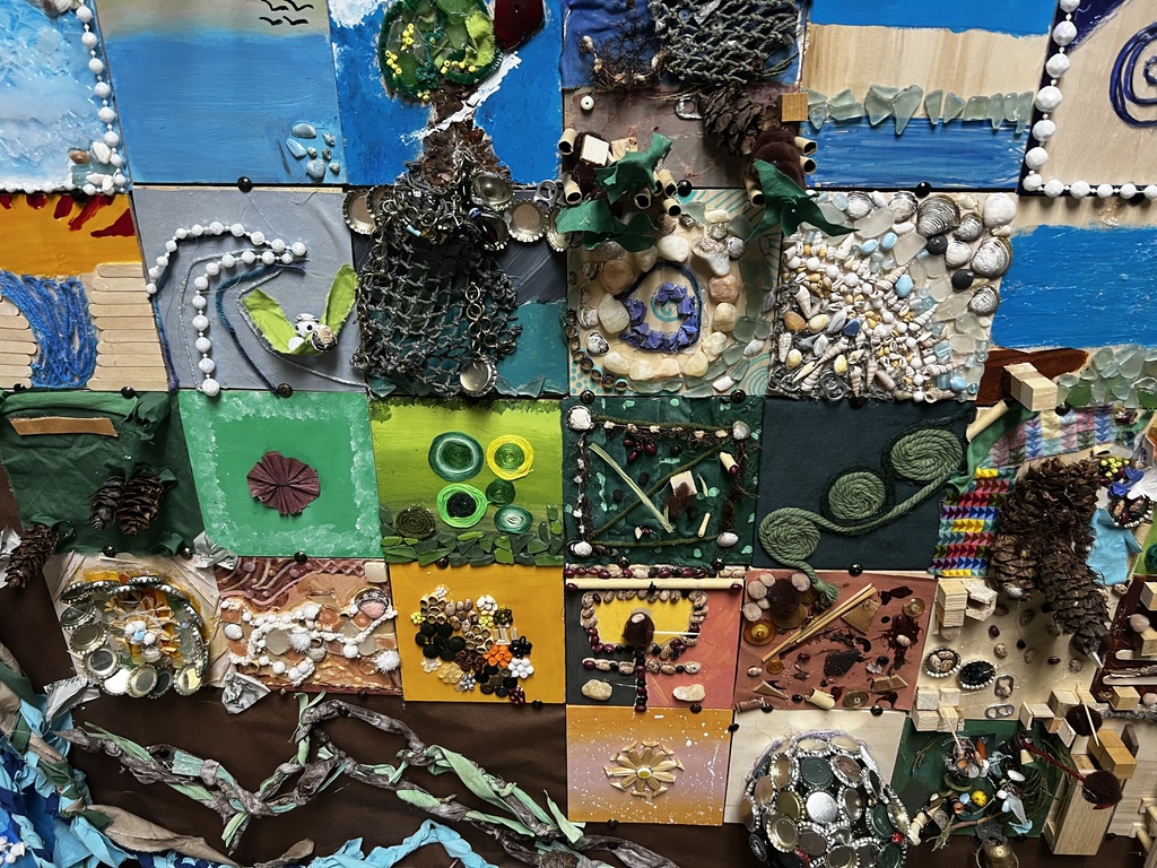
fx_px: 869
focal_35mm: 26
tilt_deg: -26.1
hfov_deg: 67.3
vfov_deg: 53.1
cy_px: 434
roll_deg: +0.6
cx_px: 578
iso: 160
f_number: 1.5
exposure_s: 1/60
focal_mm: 5.7
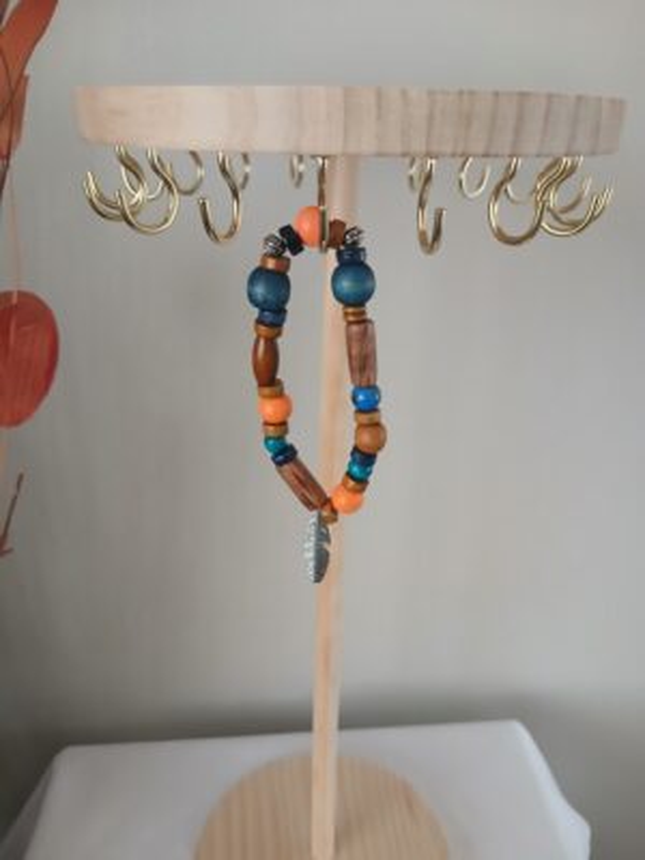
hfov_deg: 51.4
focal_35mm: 27
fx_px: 671
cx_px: 322
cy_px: 430
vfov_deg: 65.3
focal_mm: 3.98
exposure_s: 1/25
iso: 400
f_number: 1.8
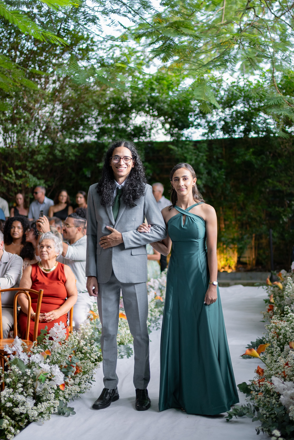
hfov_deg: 26.0
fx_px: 637
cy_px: 220
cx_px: 147
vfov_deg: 38.2
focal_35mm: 52
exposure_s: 1/1000
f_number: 1.4
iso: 400
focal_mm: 35
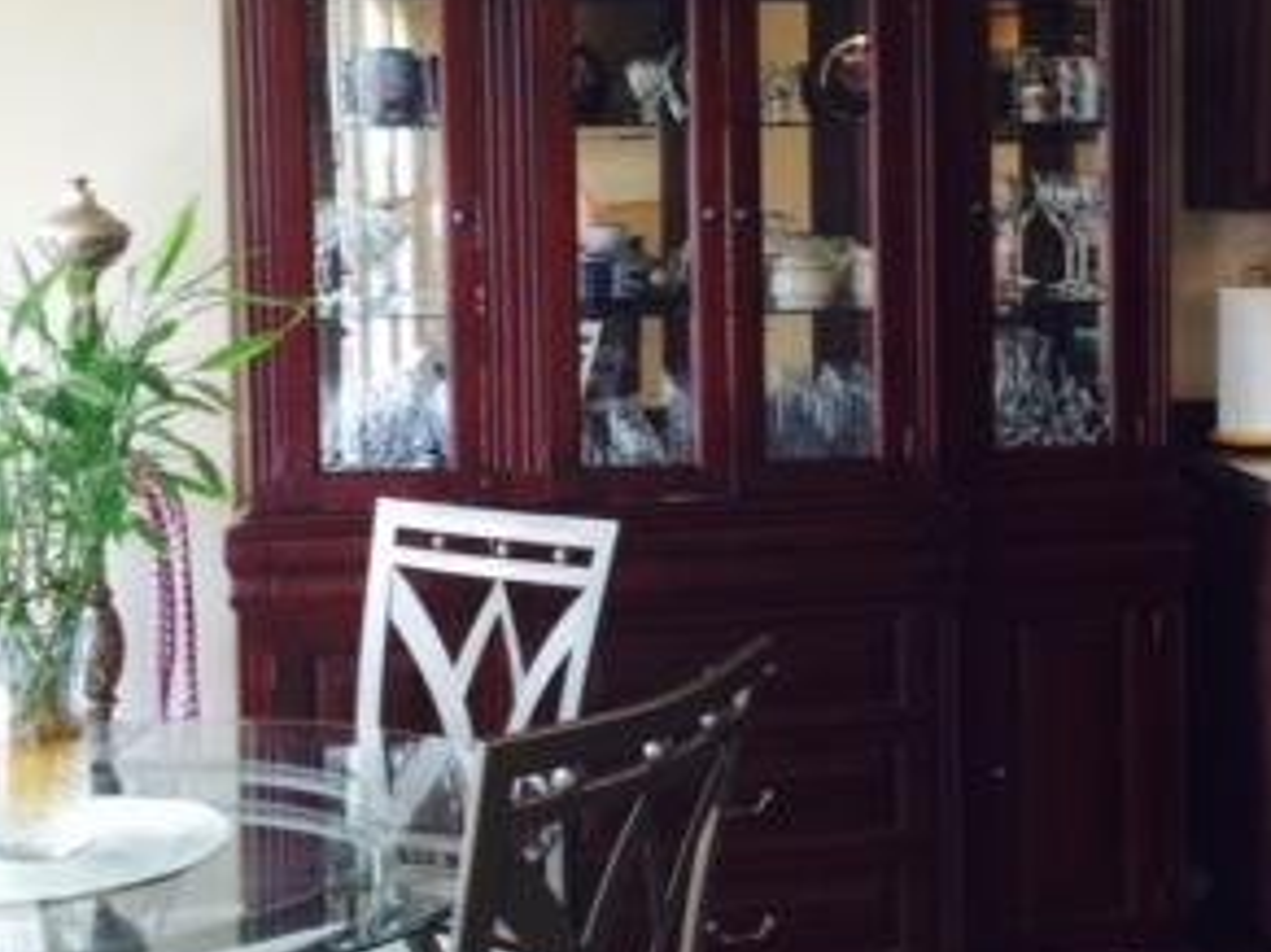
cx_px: 1005
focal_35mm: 66
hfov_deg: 28.8
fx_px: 2422
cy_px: 306
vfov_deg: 22.1
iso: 160
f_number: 2.2
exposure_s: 1/30
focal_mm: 4.12
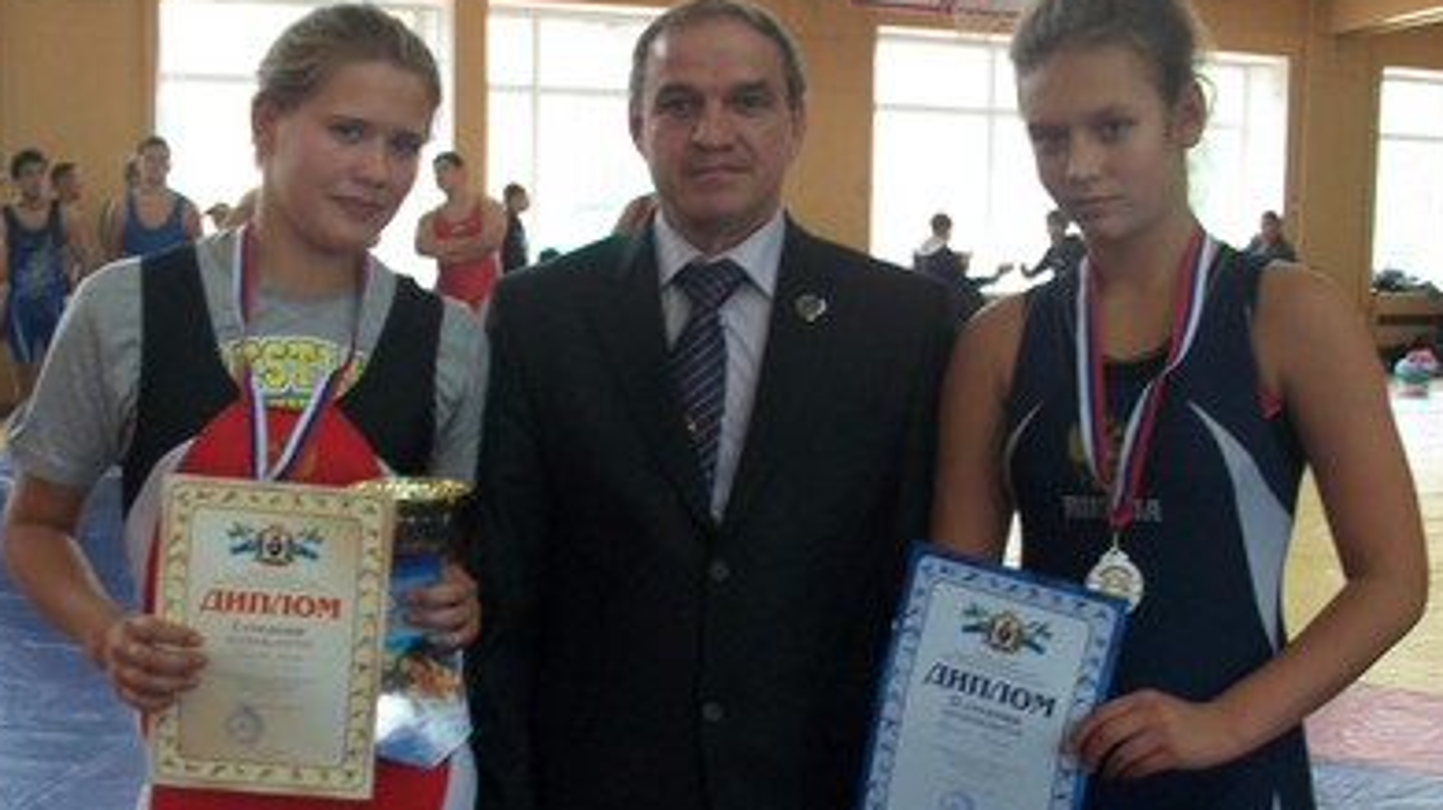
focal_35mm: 52
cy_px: 485
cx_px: 703
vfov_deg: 23.0
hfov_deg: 39.9
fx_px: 1989
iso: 140
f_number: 2.9
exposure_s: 1/40
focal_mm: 5.7
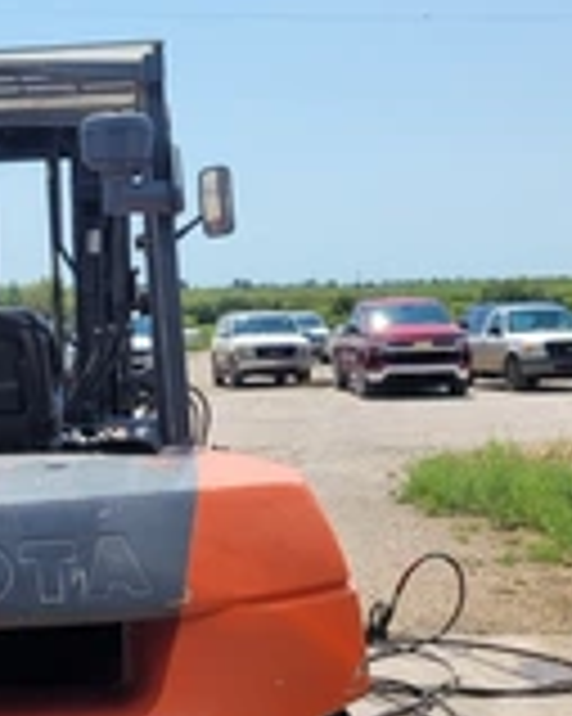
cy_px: 603
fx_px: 1356
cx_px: 45
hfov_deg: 23.1
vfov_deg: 28.7
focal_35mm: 64
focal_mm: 5.4
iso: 40
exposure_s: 1/2476
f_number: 1.8
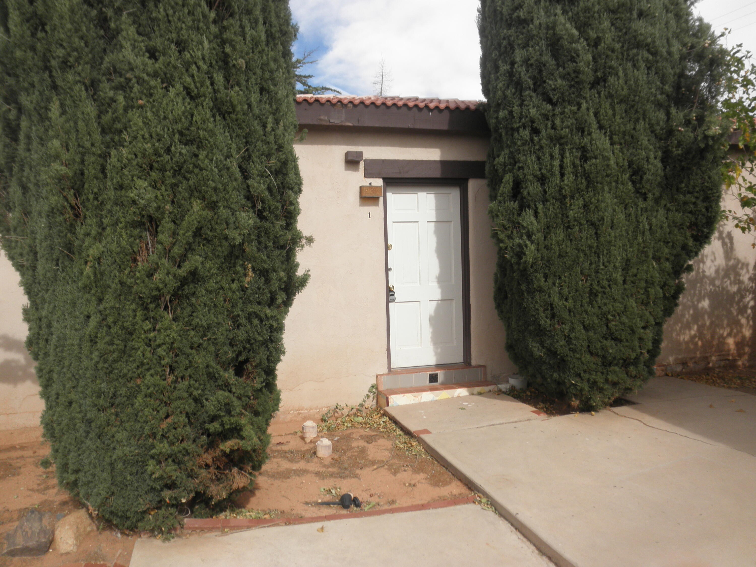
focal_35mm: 28
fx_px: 612
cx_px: 378
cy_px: 284
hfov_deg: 63.4
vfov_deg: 49.7
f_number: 8.5
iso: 64
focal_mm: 5
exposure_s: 1/80
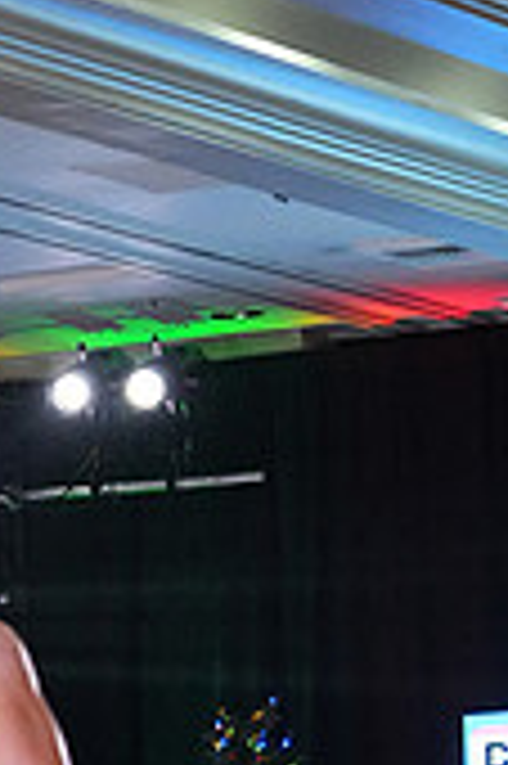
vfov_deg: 6.9
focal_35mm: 294
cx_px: -348
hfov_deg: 4.6
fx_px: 6235
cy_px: 1282
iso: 6400
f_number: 5
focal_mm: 86
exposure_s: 1/400
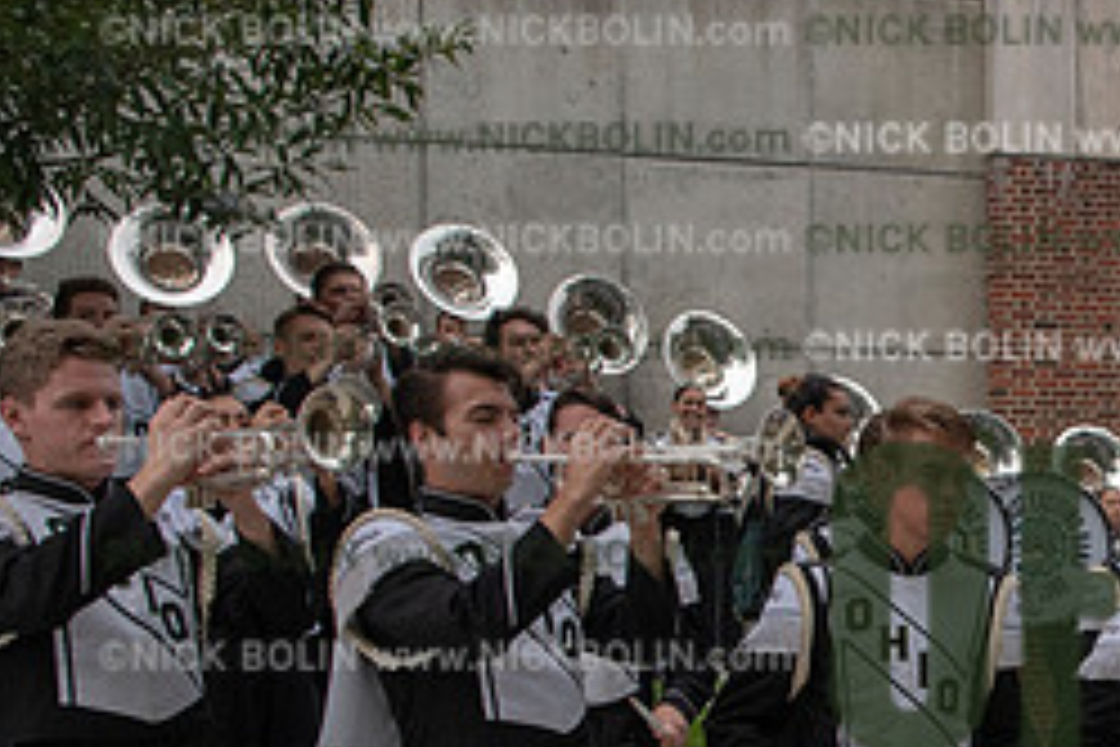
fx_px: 1742
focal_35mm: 56
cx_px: 1147
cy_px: 659
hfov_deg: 32.5
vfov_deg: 23.6
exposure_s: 1/4000
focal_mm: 24
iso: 1250
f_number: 5
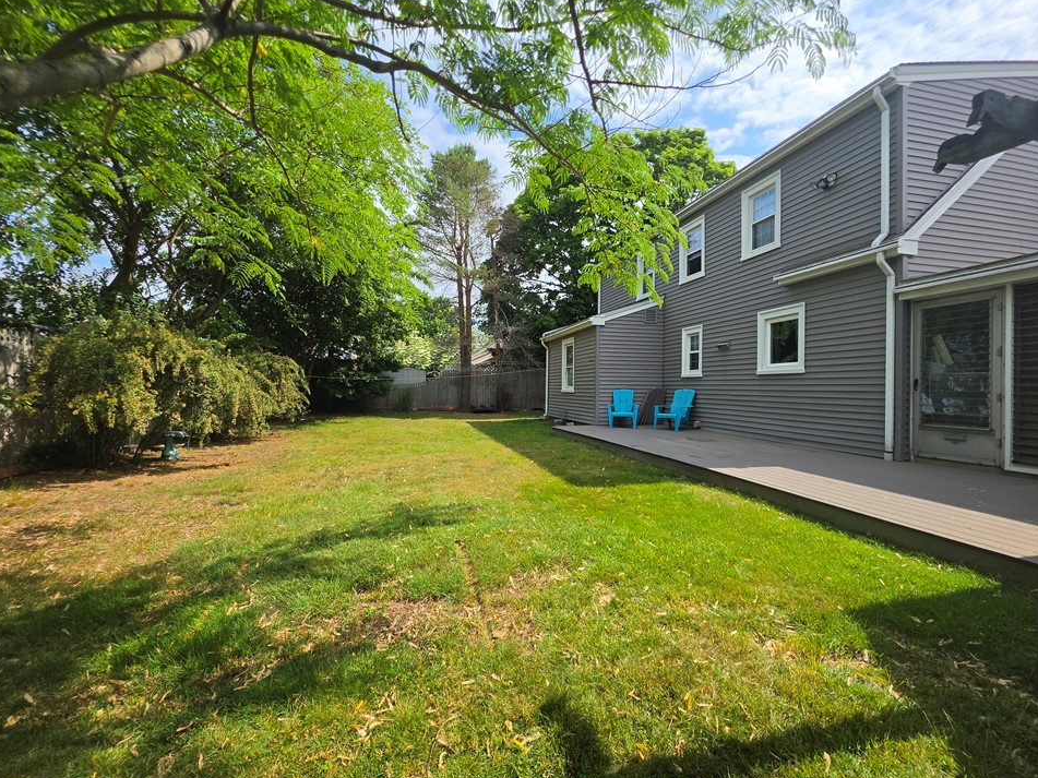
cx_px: 517
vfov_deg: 85.7
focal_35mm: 14
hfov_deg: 102.1
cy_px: 390
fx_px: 420
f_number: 1.9
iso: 32
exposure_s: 1/2140
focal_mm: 2.2
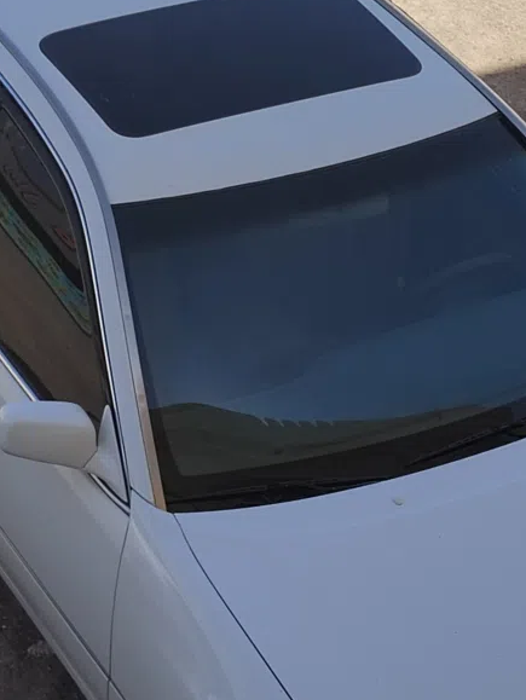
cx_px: 328
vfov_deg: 18.5
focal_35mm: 106
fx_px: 2145
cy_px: 328
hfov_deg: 14.0
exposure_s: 1/2000
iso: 247
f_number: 1.9
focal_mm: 5.52
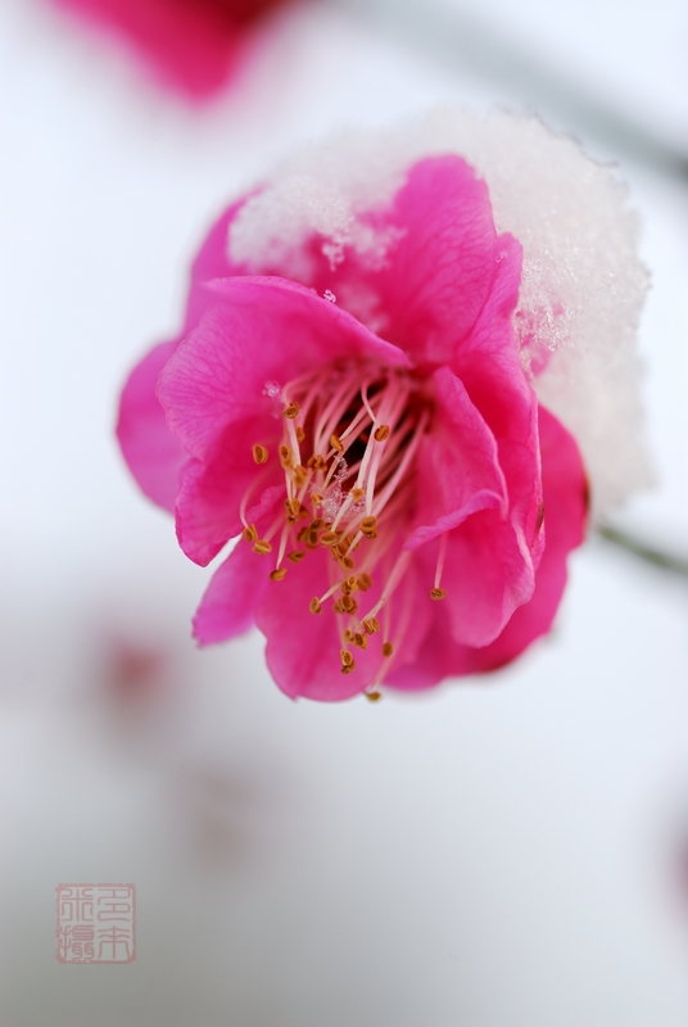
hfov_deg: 10.2
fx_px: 3856
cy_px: 514
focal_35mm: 135
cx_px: 344
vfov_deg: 15.2
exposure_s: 1/160
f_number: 8
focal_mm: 90
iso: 100
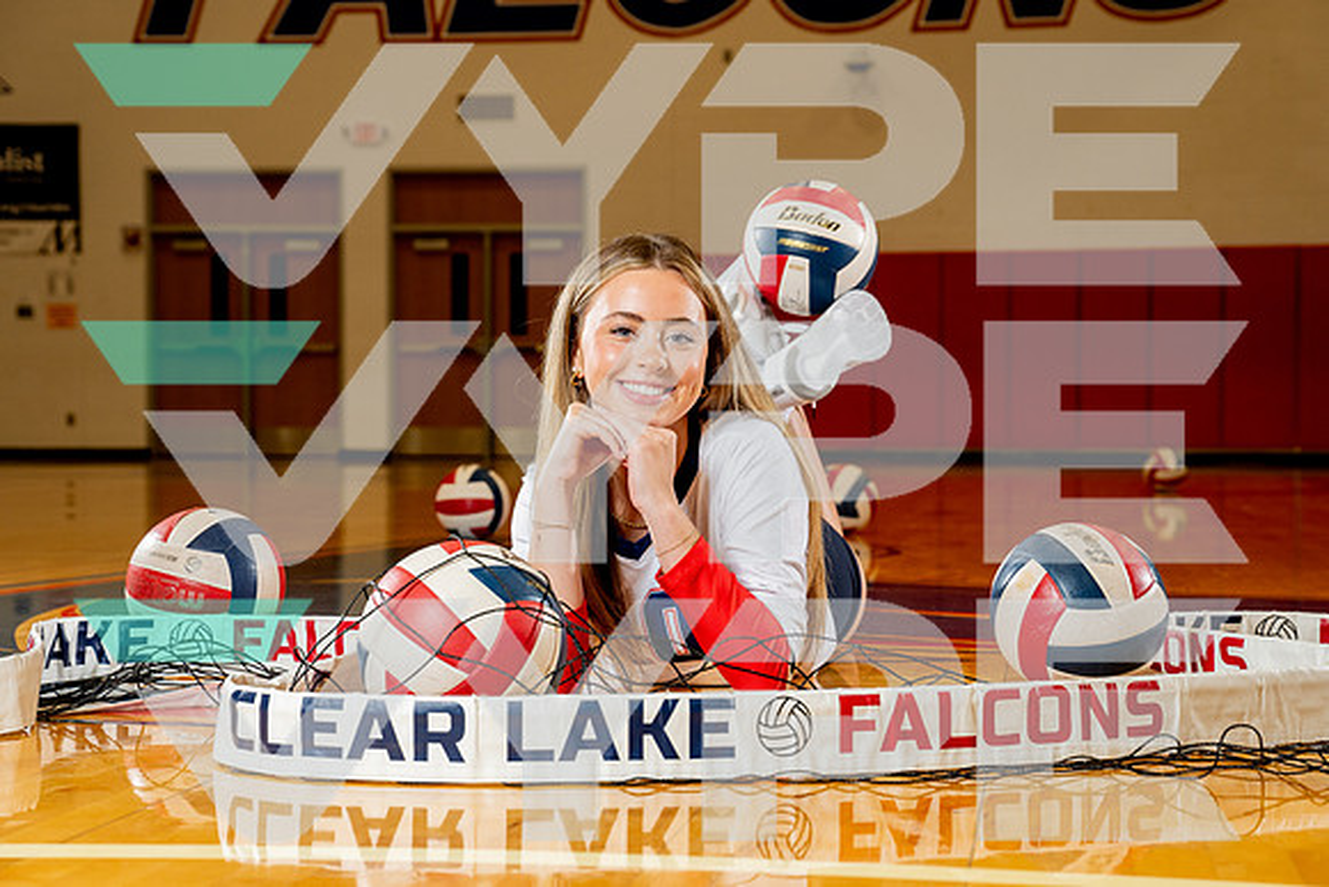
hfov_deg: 30.2
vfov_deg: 20.4
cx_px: 665
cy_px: 431
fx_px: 2463
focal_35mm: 67
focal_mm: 64
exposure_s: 1/250
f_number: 5.6
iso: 640
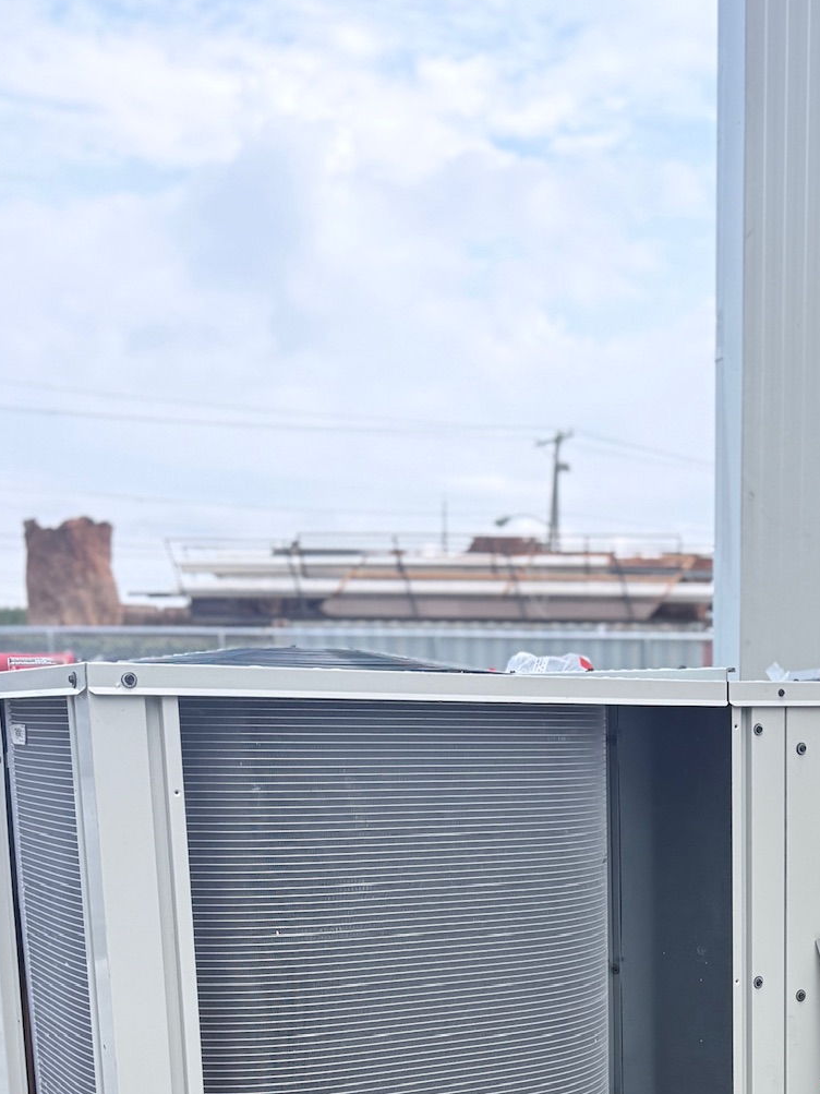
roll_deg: -1.3
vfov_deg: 36.3
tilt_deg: -8.0
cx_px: 758
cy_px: 1005
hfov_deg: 28.4
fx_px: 1548
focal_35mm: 49
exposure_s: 1/1361
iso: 100
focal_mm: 6.76
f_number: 1.78
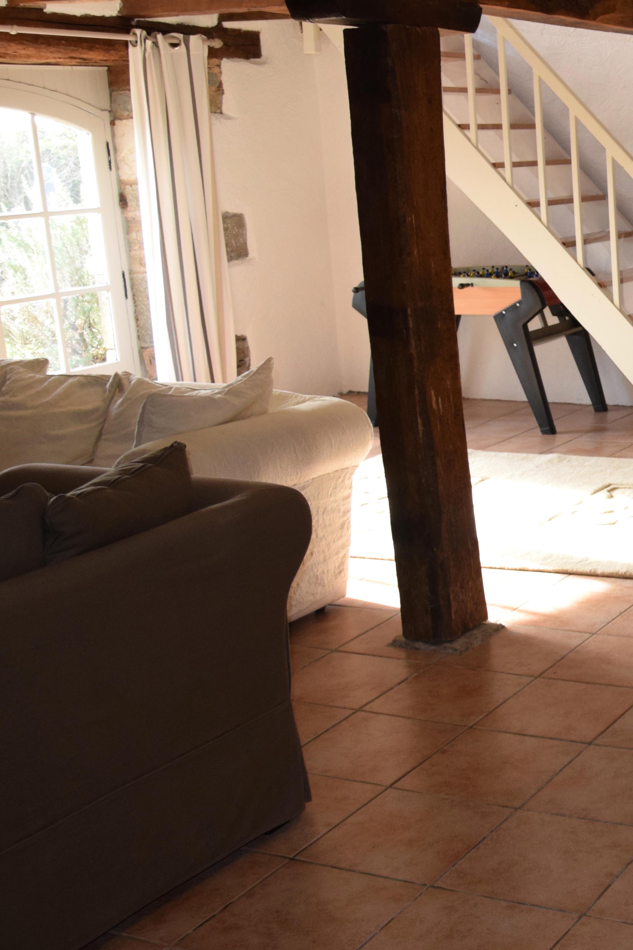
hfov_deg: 23.6
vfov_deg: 39.6
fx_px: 1319
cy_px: 427
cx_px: 836
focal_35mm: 50
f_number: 5.6
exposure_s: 1/125
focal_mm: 18
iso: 800
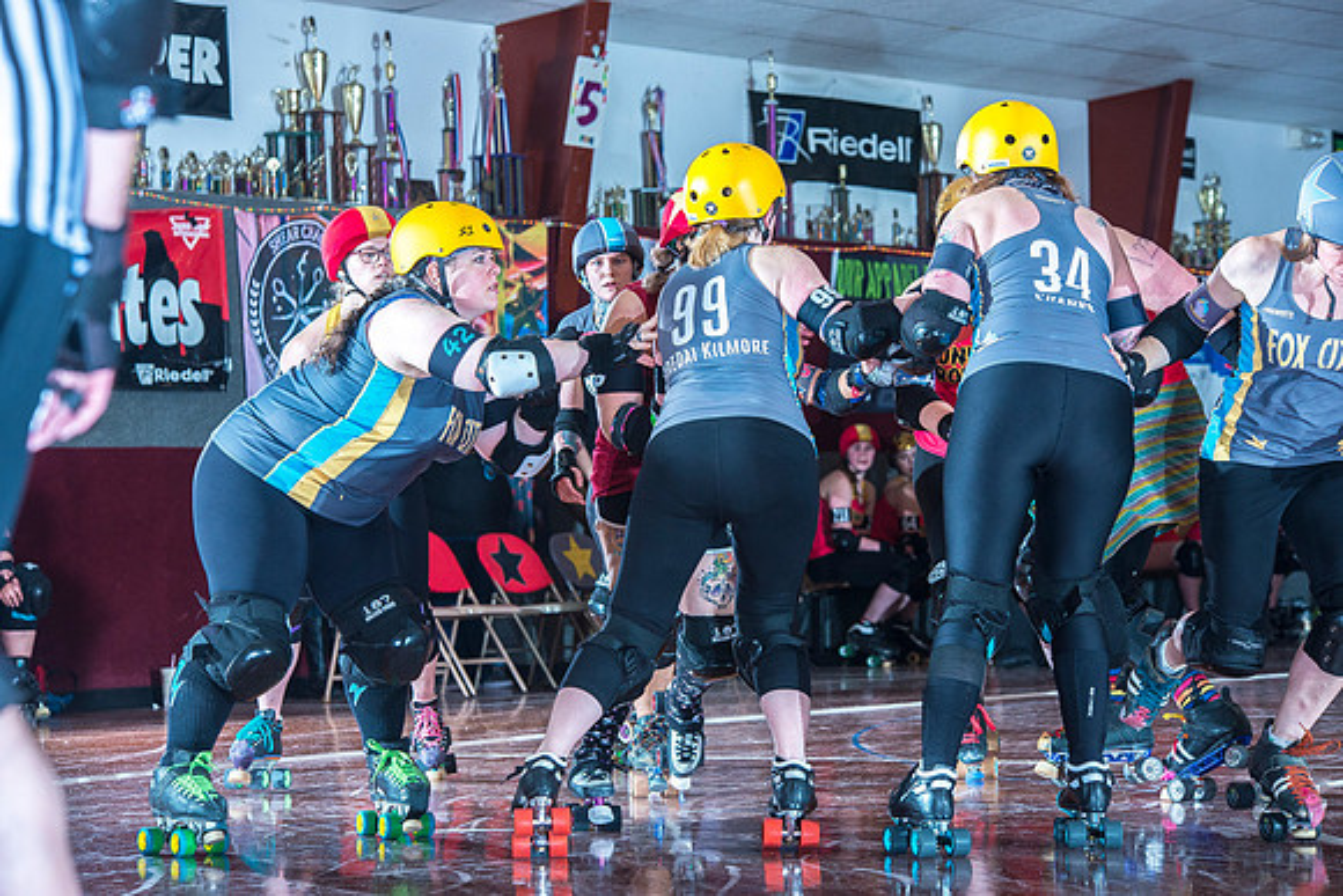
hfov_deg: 15.8
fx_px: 4851
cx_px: 672
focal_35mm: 130
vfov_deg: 10.6
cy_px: 448
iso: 800
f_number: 7.1
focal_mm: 130
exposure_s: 1/160
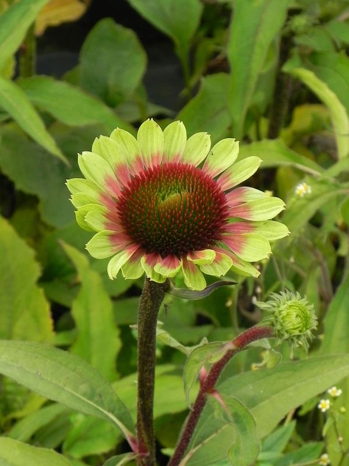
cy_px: 233
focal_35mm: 105
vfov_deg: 18.7
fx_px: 1413
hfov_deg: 14.1
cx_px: 174
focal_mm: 18.8
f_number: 4.5
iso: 160
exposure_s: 1/100
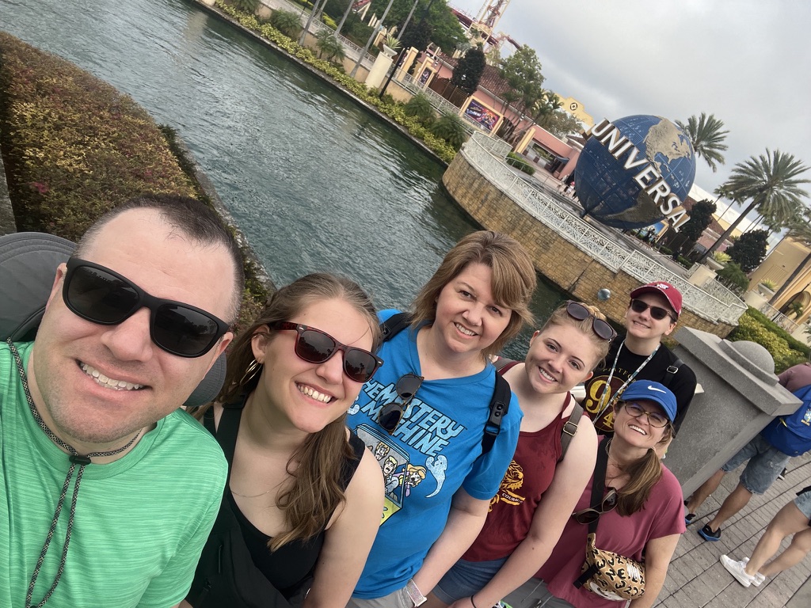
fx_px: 539
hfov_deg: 73.9
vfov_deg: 58.9
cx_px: 406
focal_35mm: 23
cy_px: 304
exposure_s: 1/487
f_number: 2.2
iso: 40
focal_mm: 2.71
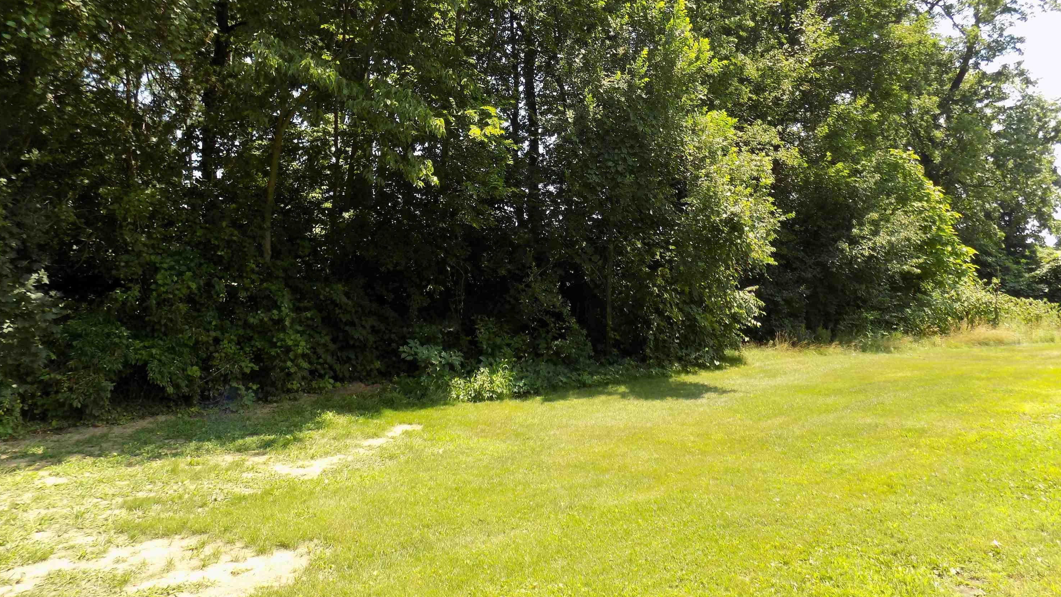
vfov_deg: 44.0
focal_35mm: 26
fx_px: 731
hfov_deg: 71.9
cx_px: 540
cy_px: 221
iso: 80
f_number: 3.1
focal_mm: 4
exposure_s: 1/320
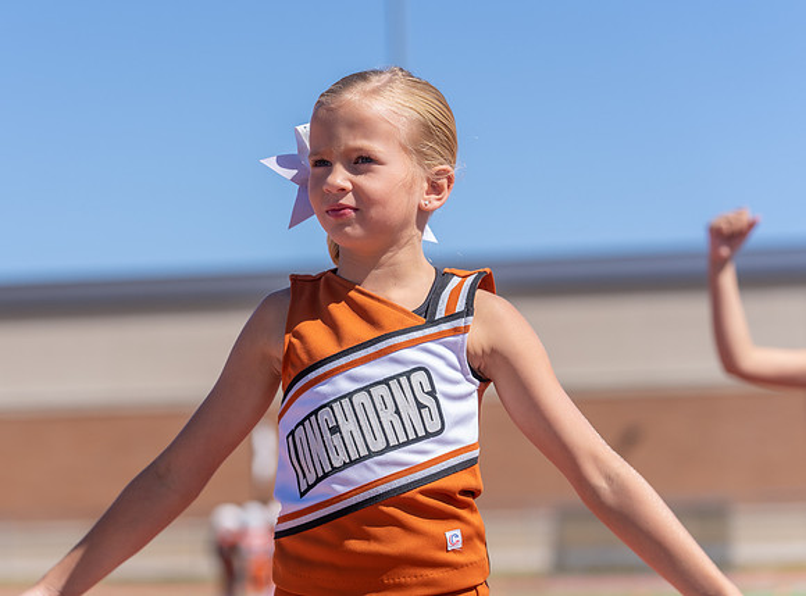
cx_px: 316
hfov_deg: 15.9
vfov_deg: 11.8
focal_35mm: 125
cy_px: 270
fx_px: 2886
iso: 100
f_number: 4
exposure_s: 1/1000
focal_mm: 106
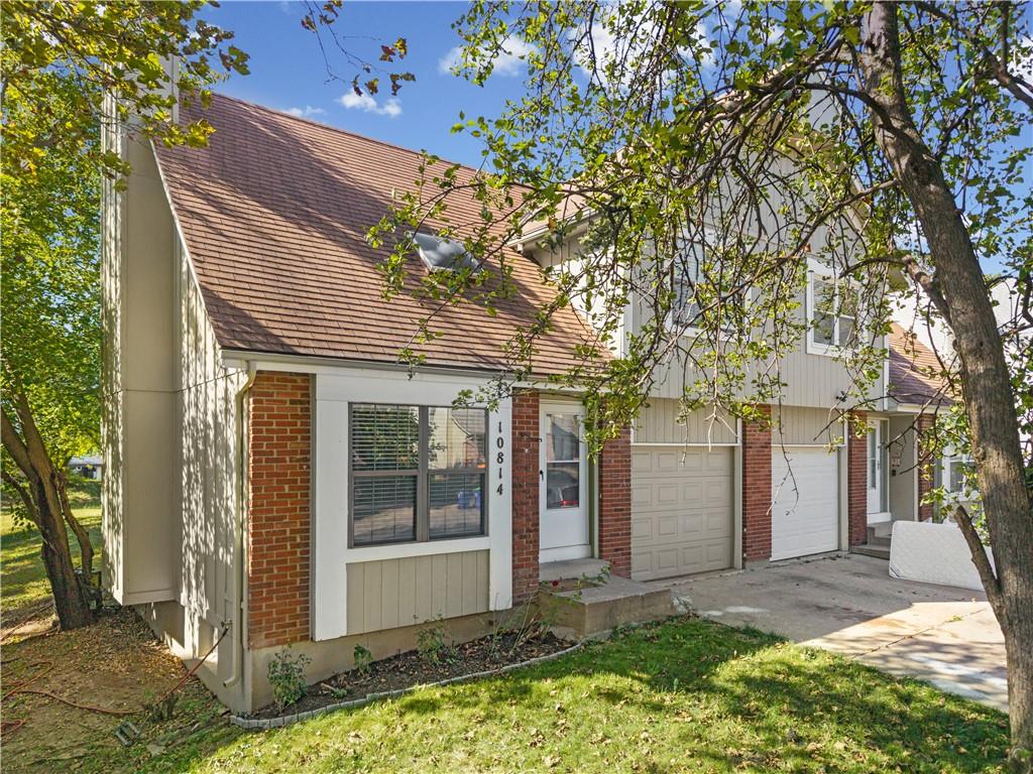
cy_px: 387
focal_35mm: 24
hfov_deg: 71.6
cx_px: 516
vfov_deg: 56.8
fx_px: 716
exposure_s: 1/1250
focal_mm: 8.67
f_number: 1.8
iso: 200
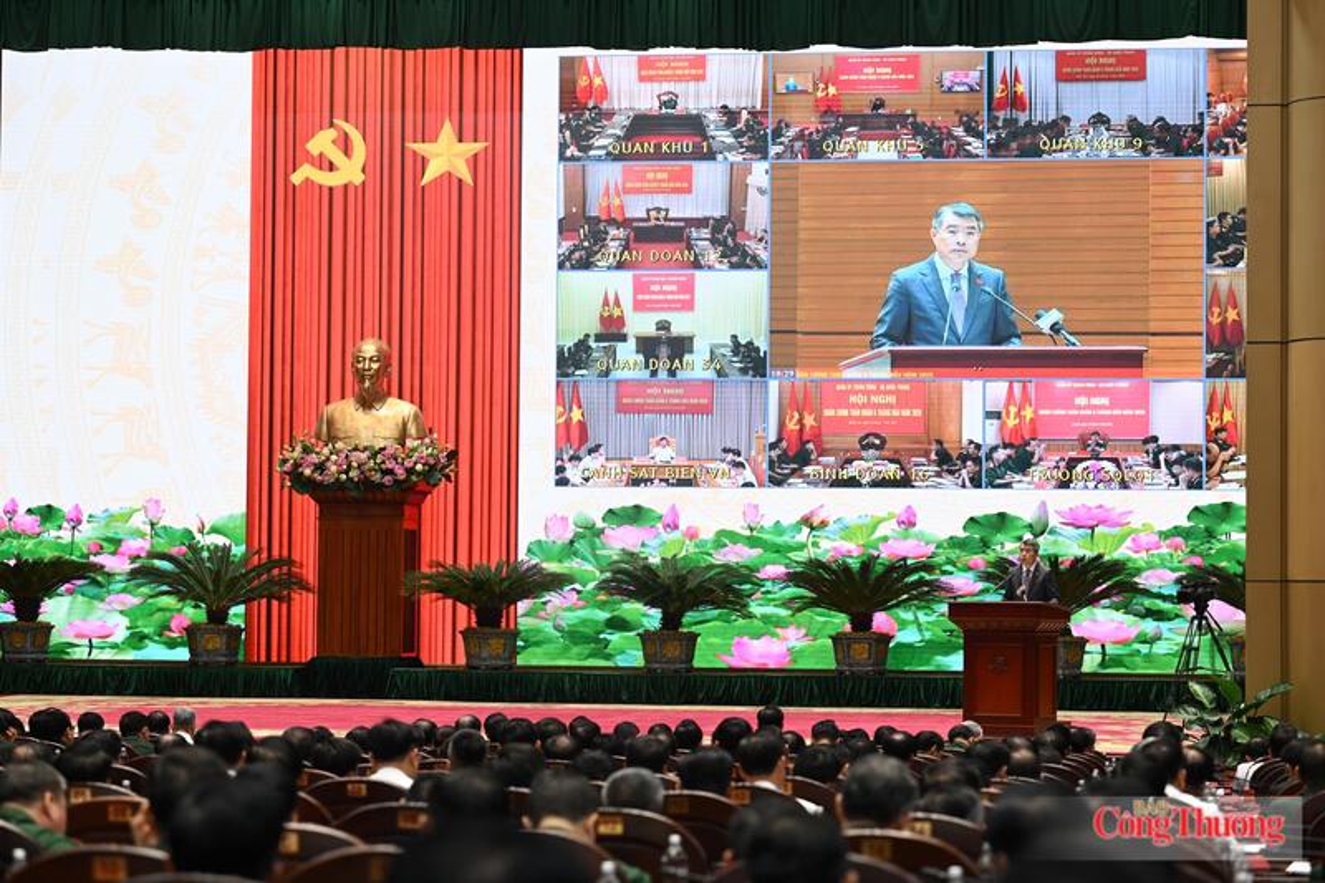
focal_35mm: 92
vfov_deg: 14.9
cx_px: 662
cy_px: 442
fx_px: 3385
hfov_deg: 22.1
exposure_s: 1/160
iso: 1000
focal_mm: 92
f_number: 4
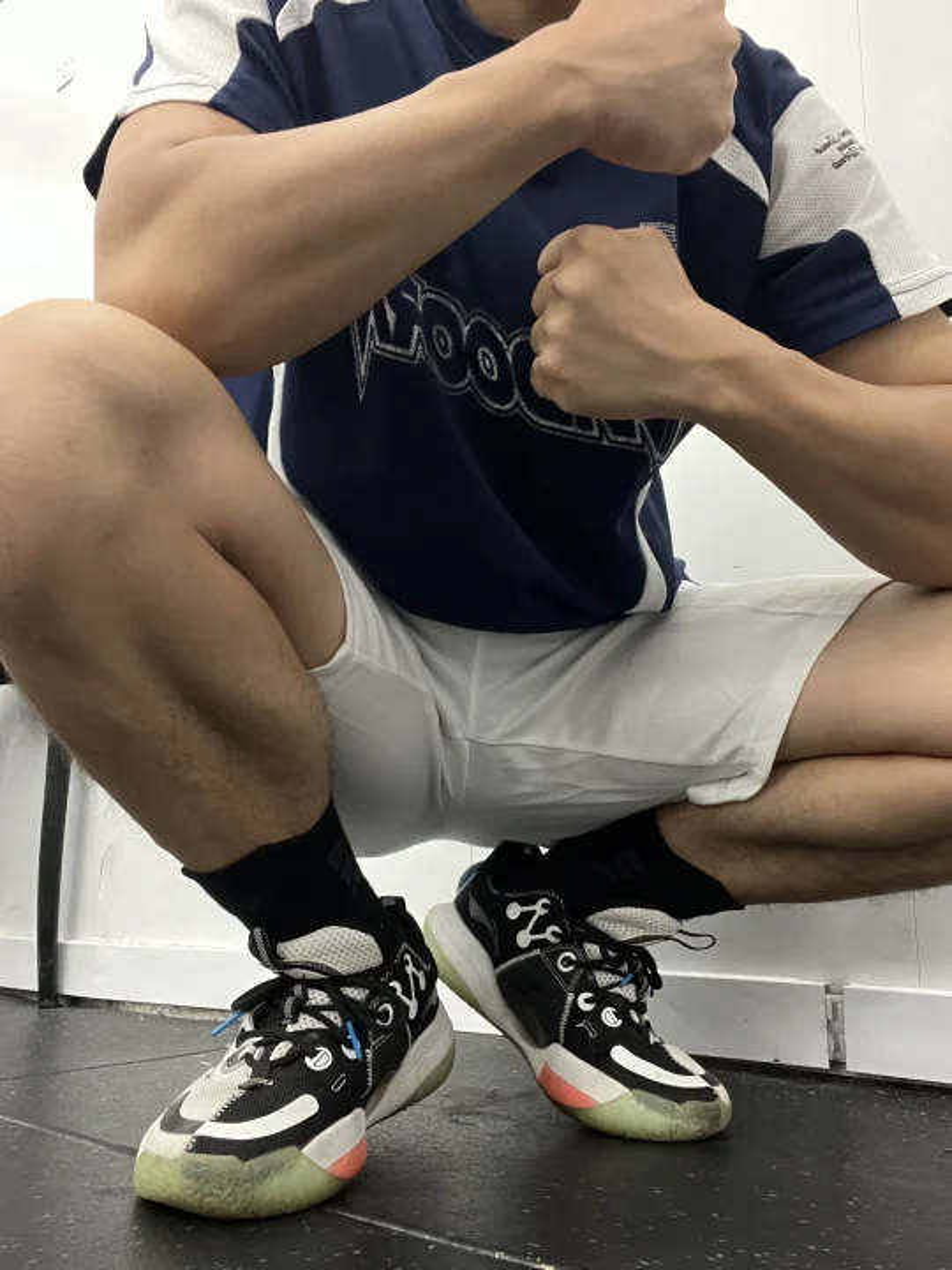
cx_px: 476
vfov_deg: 60.0
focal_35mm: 30
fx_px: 1100
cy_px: 635
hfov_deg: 46.8
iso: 500
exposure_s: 1/15
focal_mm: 2.71
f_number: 2.2
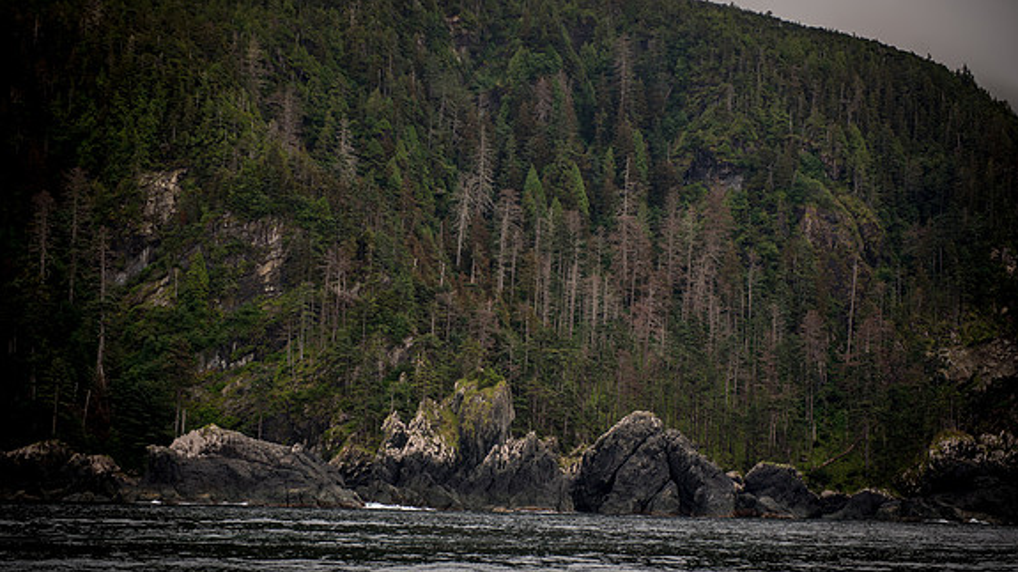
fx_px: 1997
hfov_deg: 28.6
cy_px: 284
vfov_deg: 16.3
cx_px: 510
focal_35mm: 74
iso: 100
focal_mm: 70
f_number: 2.8
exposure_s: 1/1000
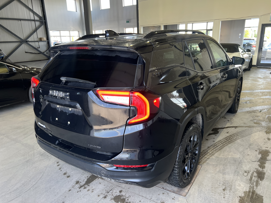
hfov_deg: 67.3
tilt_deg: -14.9
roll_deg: +2.8
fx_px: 204
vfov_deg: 53.1
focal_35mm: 26
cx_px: 136
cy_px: 102
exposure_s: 1/120
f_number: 1.5
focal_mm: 5.7
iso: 80
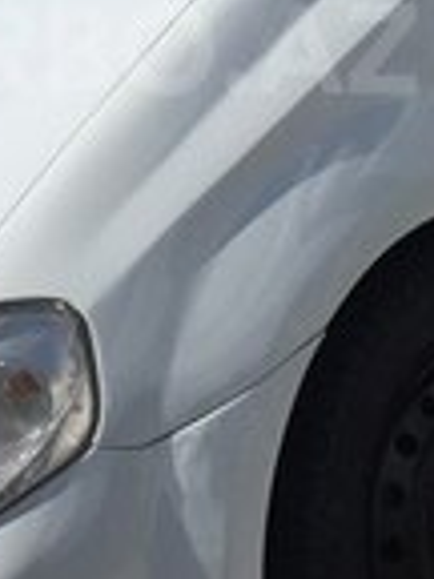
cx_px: 108
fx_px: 1672
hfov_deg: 14.7
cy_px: 48
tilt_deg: -18.4
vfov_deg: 19.3
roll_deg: +26.8
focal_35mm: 100
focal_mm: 4.15
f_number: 2.2
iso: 32
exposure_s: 1/5650
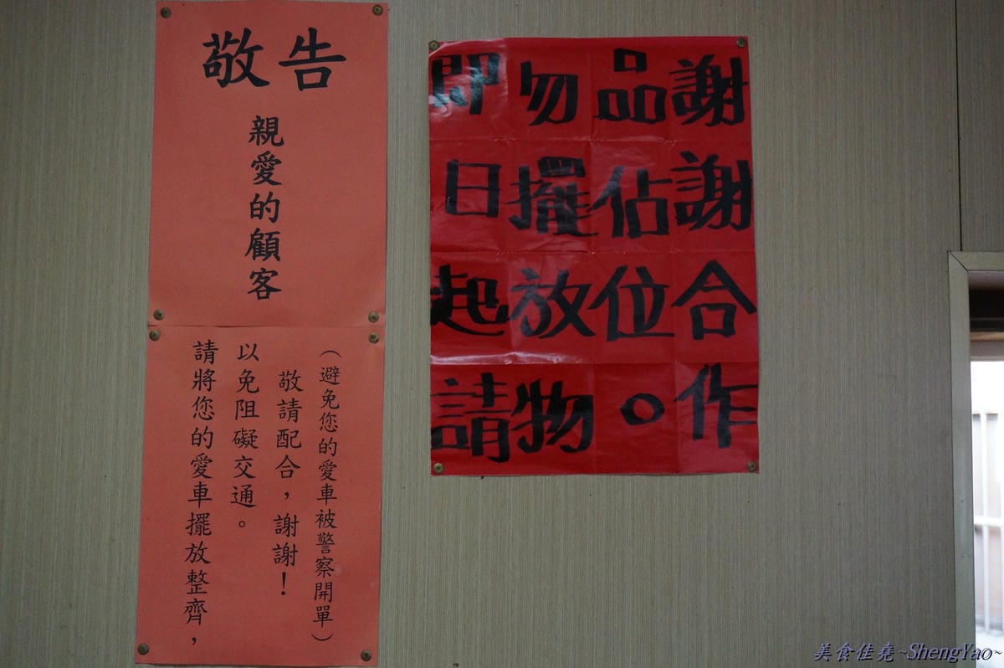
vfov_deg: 28.9
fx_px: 1296
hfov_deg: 42.4
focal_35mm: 46
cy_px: 334
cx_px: 502
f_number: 5
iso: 2500
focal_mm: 31
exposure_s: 1/160
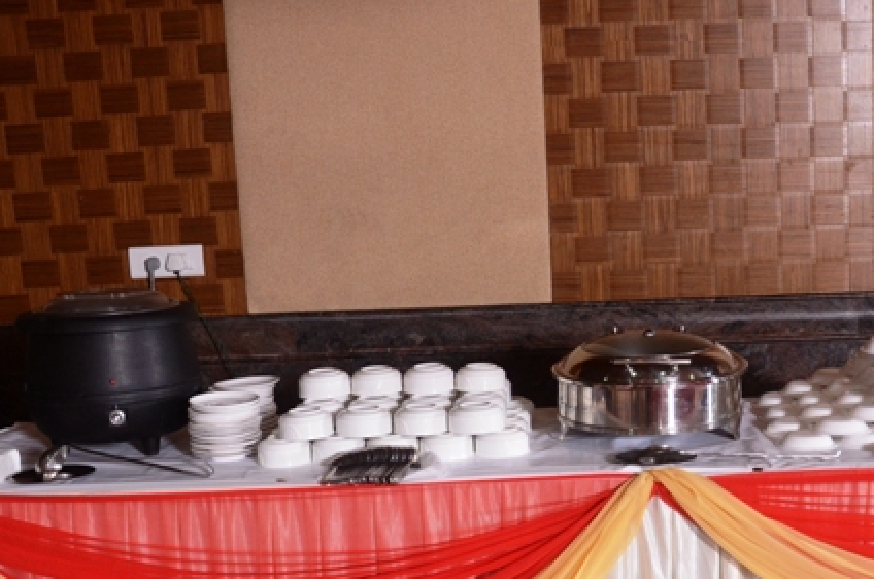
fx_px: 1330
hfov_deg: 35.8
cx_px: 630
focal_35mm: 55
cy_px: 404
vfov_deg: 24.4
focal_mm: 21
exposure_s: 1/100
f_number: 8
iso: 800
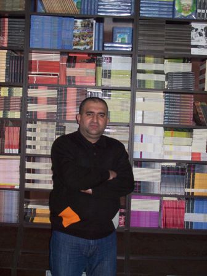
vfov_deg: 34.3
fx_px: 446
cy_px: 138
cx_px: 104
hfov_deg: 26.1
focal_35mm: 56
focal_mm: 9.4
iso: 200
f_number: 3.4
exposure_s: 1/84.5
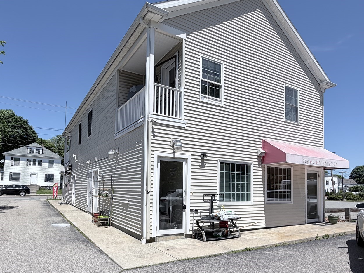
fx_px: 242
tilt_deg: +2.7
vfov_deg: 57.8
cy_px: 178
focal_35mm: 23
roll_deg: -1.2
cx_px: 159
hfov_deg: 73.6
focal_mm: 2.22
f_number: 2.2
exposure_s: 1/1339
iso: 20
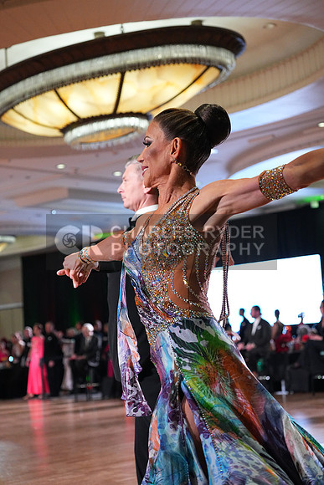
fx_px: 944
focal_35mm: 70
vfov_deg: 28.8
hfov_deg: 19.5
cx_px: 162
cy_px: 242
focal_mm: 70
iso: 6400
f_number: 4.5
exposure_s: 1/400
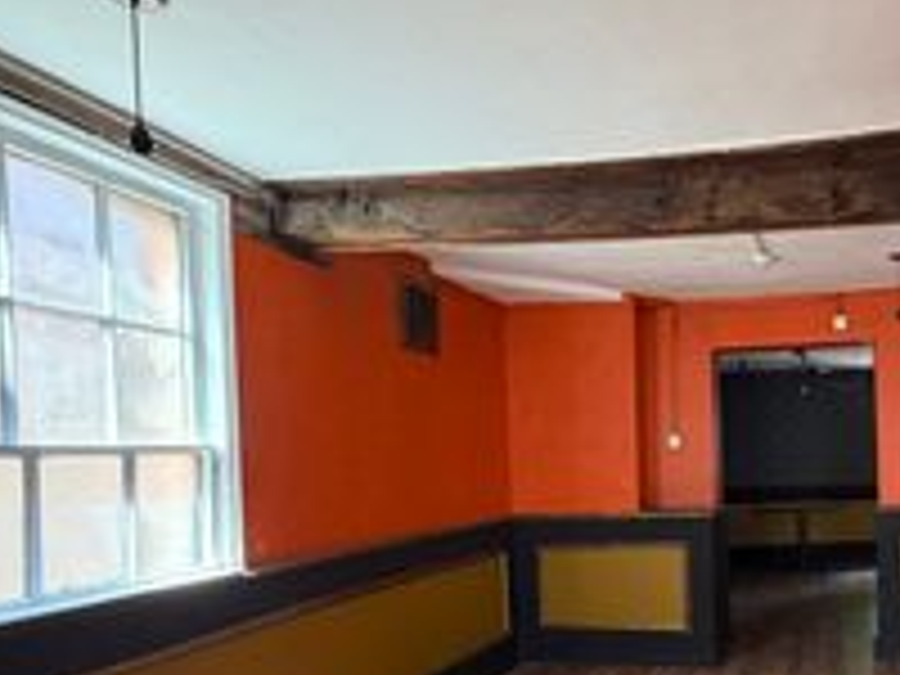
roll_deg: +1.9
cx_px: 729
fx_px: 728
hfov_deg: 58.3
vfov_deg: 48.4
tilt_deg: -1.2
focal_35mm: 28
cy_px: 477
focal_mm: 2.22
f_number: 2.2
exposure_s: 1/81
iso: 320
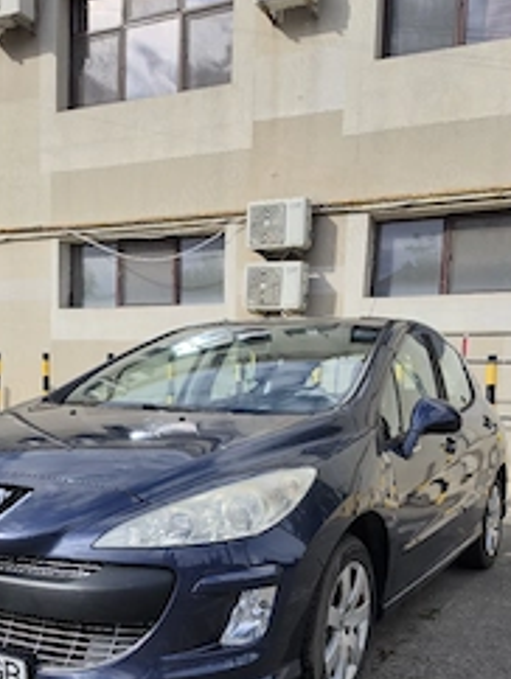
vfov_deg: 47.7
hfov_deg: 37.7
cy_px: 480
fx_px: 747
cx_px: 211
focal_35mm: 38
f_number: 1.4
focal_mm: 6.5
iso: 64
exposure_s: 1/5000
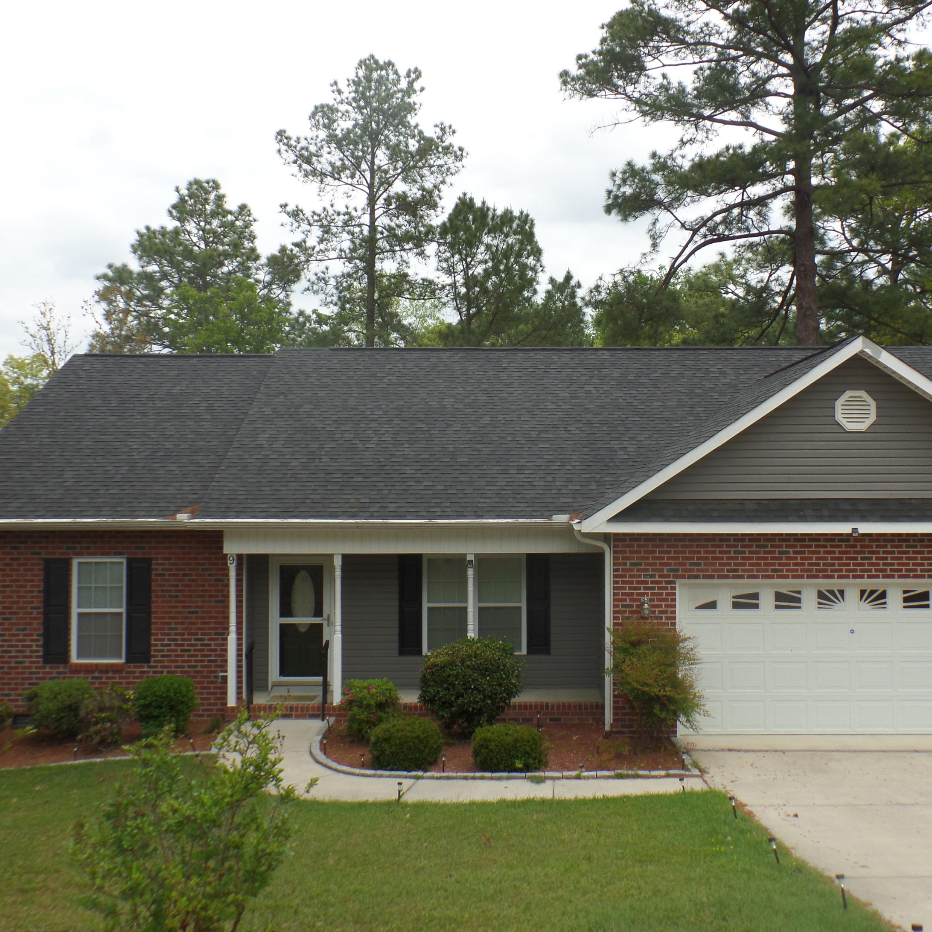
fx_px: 1036
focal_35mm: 34
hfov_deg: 48.3
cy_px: 457
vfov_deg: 48.4
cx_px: 526
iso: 100
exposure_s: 1/750
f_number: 3.3
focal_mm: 5
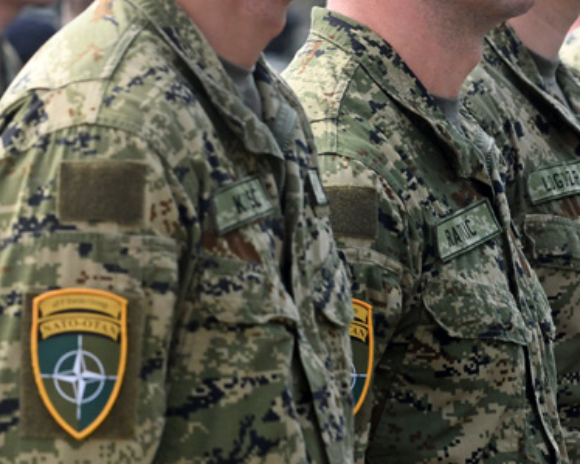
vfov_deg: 3.8
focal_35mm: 407
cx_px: -288
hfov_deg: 4.7
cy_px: 110
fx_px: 6985
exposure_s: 1/1000
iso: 640
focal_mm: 135
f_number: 8
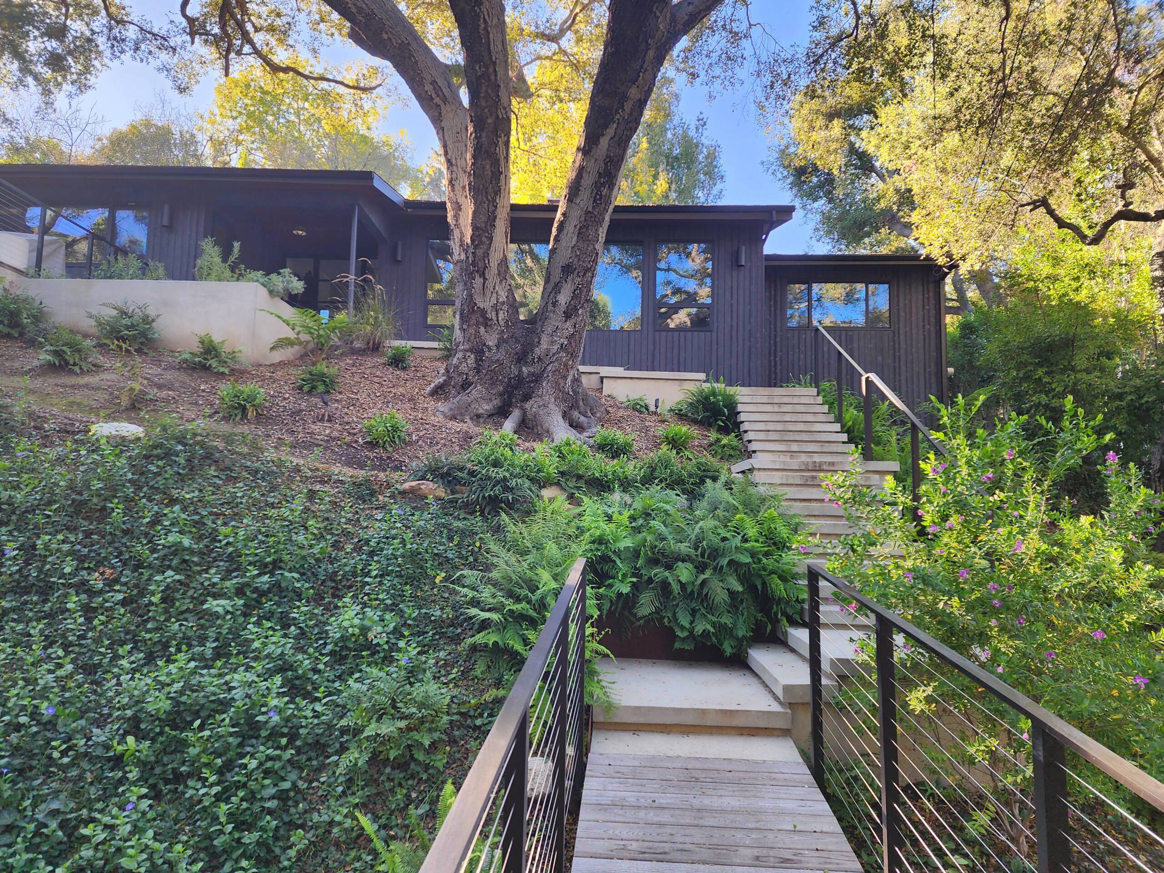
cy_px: 436
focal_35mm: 23
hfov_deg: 73.9
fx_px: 773
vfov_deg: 58.9
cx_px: 582
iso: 50
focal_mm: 6.4
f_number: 1.8
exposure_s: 1/180
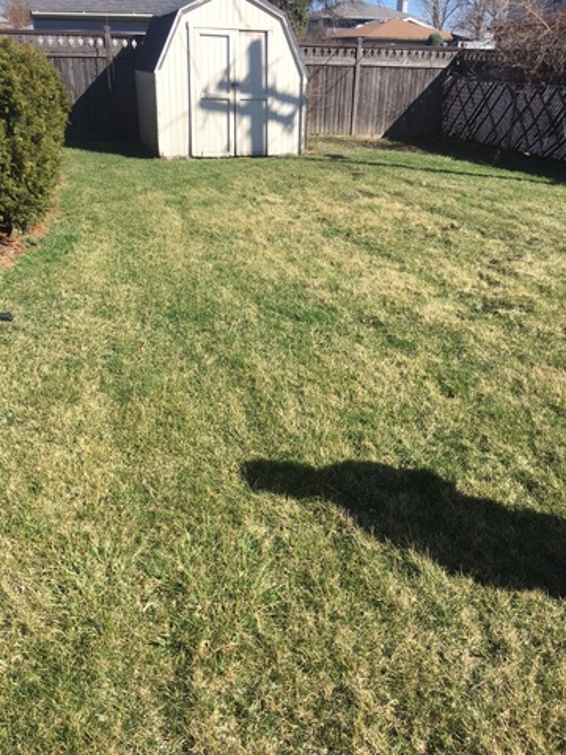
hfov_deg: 48.2
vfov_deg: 61.7
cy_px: 378
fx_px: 632
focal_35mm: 29
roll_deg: -1.0
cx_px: 283
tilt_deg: -25.4
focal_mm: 4.15
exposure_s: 1/974
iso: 25
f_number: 2.2
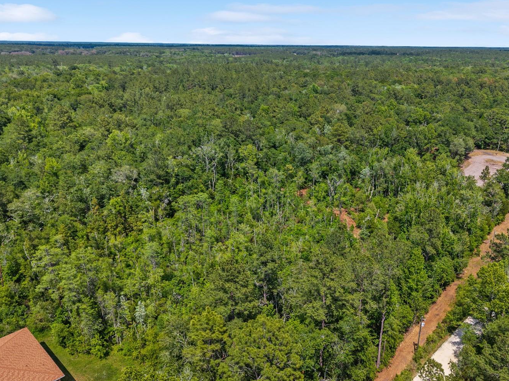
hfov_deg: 61.2
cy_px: 195
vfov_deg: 48.2
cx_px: 300
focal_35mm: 29
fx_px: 426
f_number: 1.8
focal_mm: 8.67
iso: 130
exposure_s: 1/2500
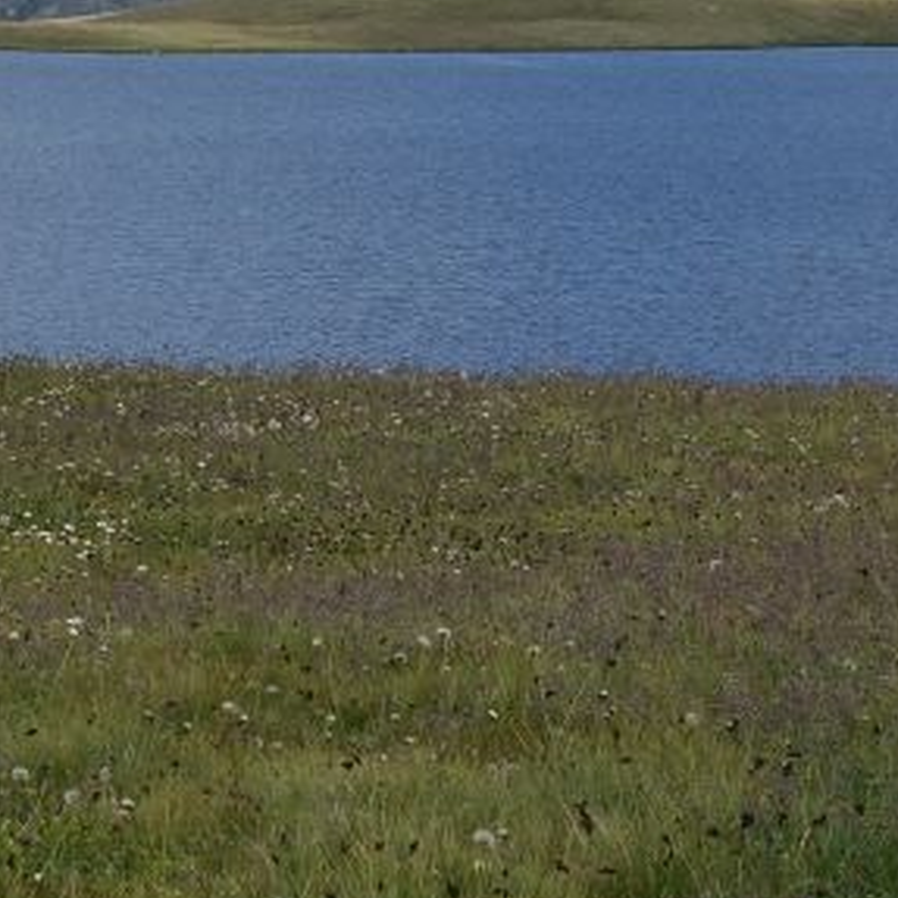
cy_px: -131
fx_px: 5224
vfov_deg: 9.7
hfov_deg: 9.3
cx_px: -801
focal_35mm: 178
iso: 125
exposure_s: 1/640
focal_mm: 16.17
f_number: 5.6
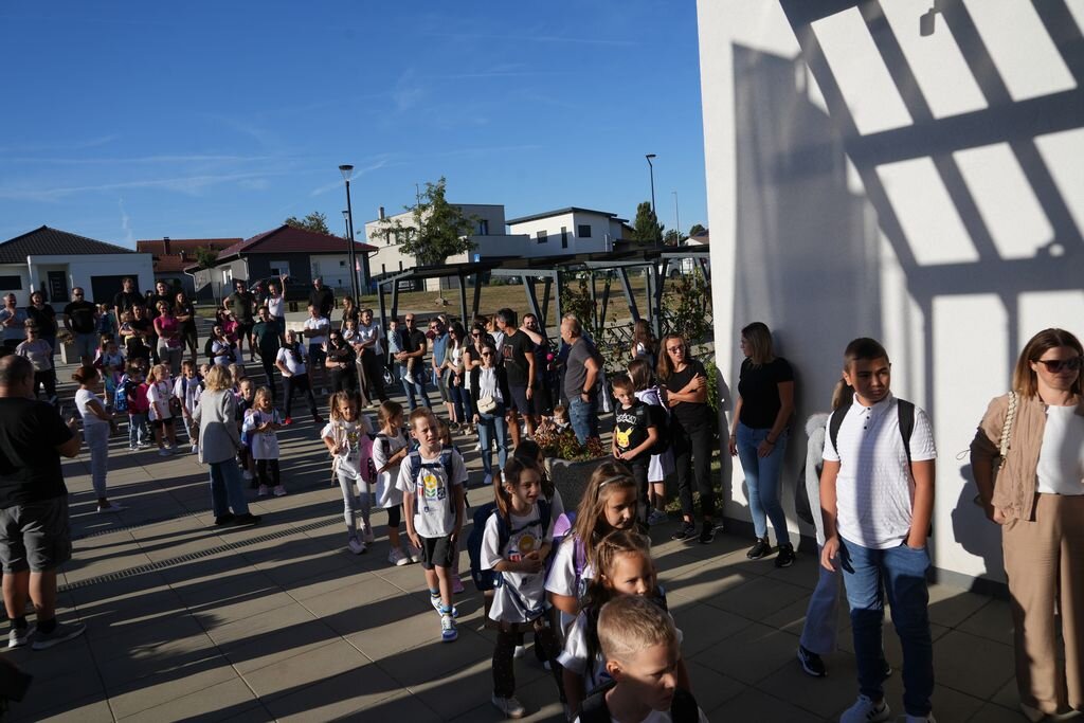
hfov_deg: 73.7
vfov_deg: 53.1
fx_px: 723
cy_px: 362
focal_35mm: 24
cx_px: 542
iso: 100
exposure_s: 1/320
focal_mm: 24
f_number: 8
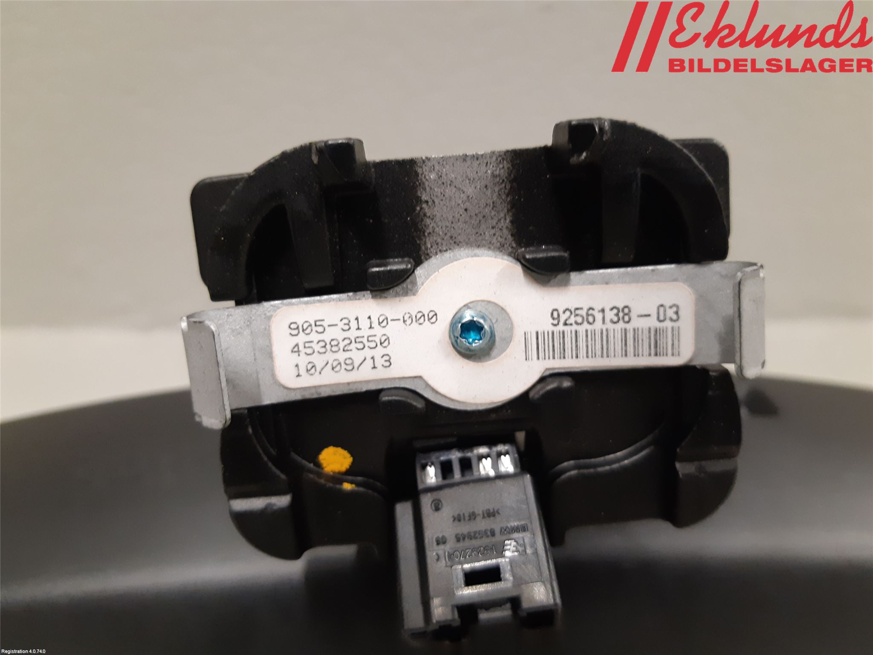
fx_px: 656
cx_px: 436
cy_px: 328
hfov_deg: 67.3
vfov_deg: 53.1
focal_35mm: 26
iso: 250
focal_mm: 3.93
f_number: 1.7
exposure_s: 1/33
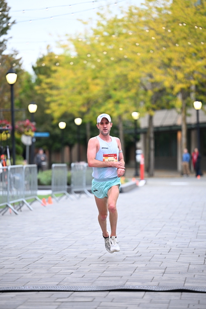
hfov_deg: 9.2
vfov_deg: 13.7
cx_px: 103
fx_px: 1287
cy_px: 154
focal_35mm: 150
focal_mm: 150
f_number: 2.8
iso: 1250
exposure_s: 1/640
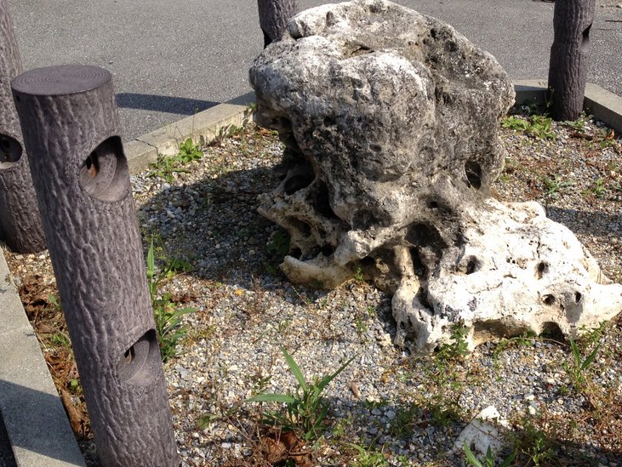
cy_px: 231
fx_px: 881
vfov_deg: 29.7
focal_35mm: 49
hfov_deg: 38.3
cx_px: 429
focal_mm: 4.28
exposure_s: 1/1534
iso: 50
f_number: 2.4
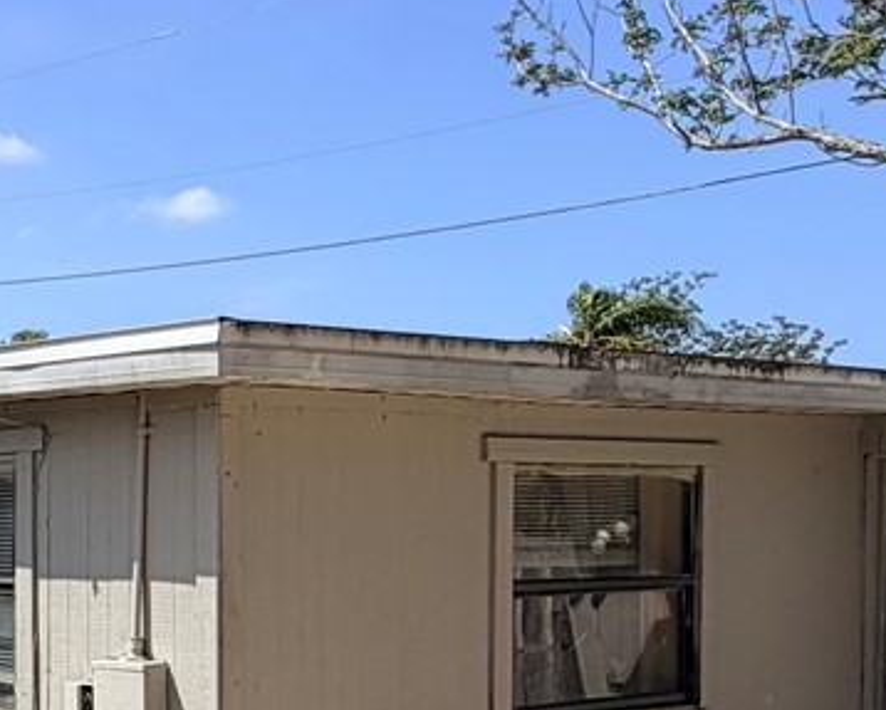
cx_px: -304
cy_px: 574
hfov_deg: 25.9
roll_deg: +0.6
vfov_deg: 24.6
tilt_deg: +1.4
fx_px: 1601
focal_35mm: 61
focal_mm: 2.22
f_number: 2.2
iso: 20
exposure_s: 1/1105
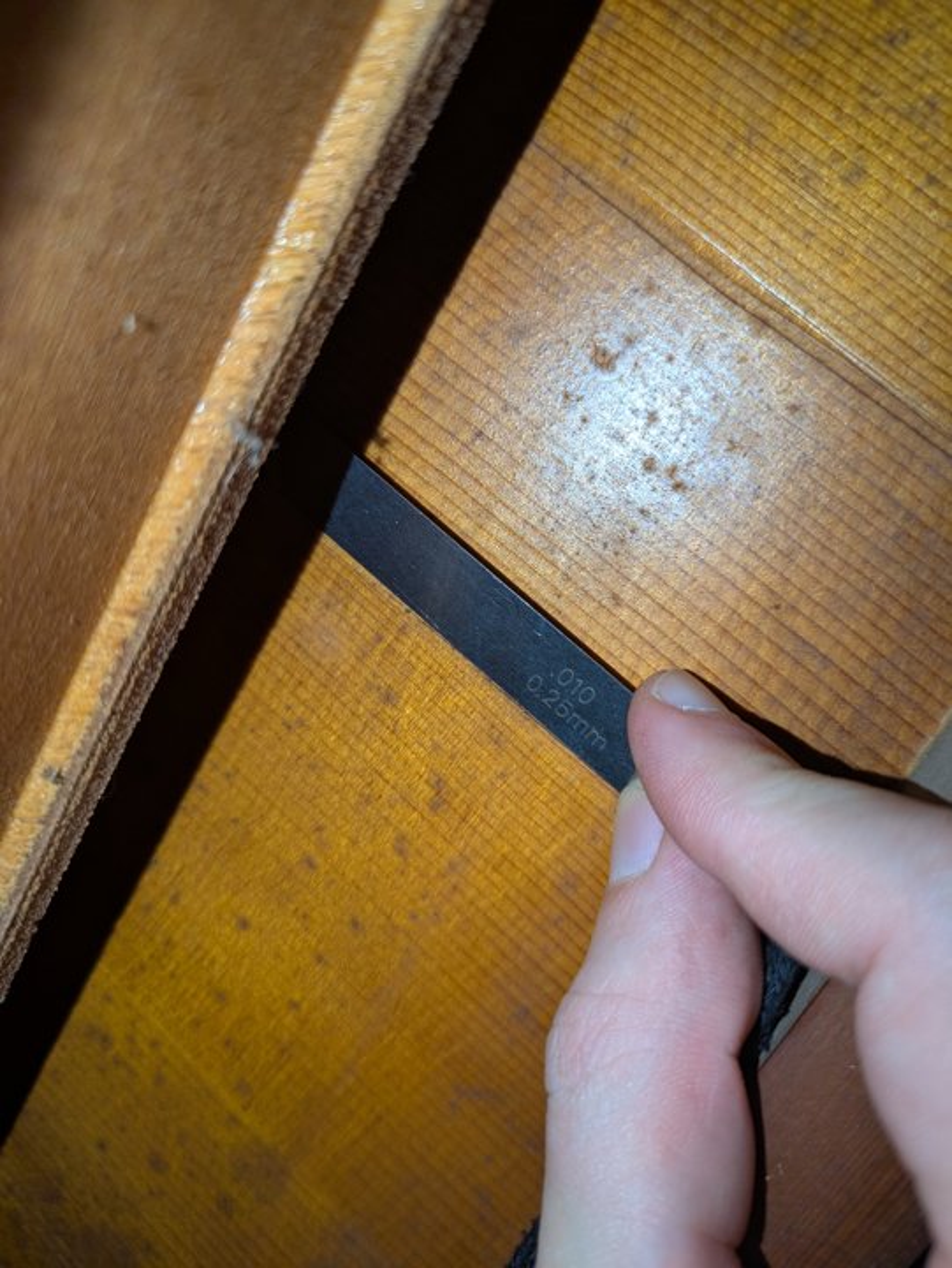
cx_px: 476
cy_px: 634
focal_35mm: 25
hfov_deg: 54.9
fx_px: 916
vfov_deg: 69.4
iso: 50
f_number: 1.89
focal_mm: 5.43
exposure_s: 1/100
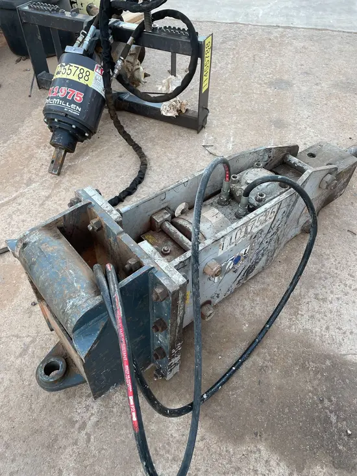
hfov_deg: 53.1
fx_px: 357
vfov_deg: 67.3
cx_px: 178
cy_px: 238
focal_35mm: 26
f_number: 1.6
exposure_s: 1/121
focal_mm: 4.2
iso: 80
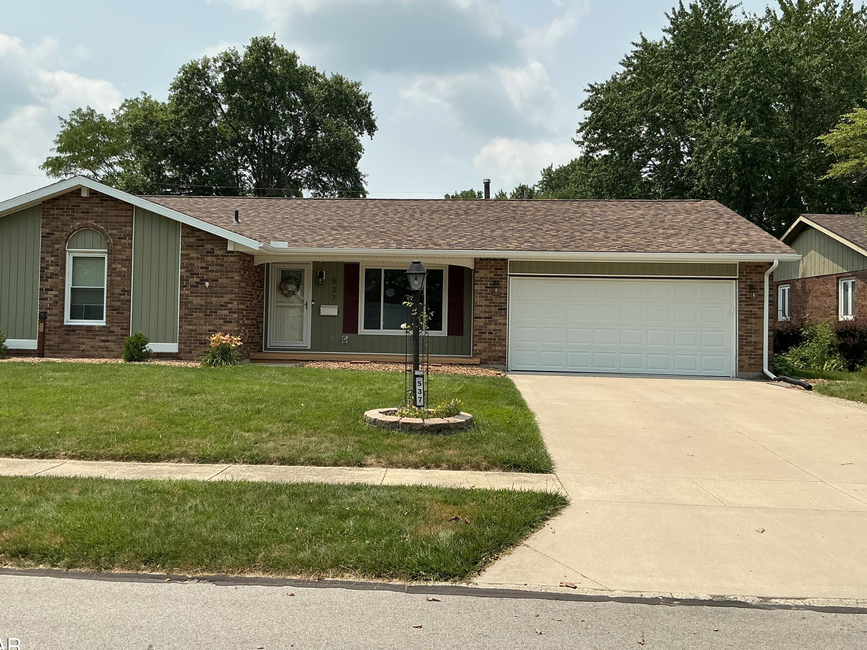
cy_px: 300
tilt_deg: -0.1
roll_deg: -0.6
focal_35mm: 34
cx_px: 395
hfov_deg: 53.9
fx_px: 852
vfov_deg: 41.8
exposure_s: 1/2801
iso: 25
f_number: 1.8
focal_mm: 3
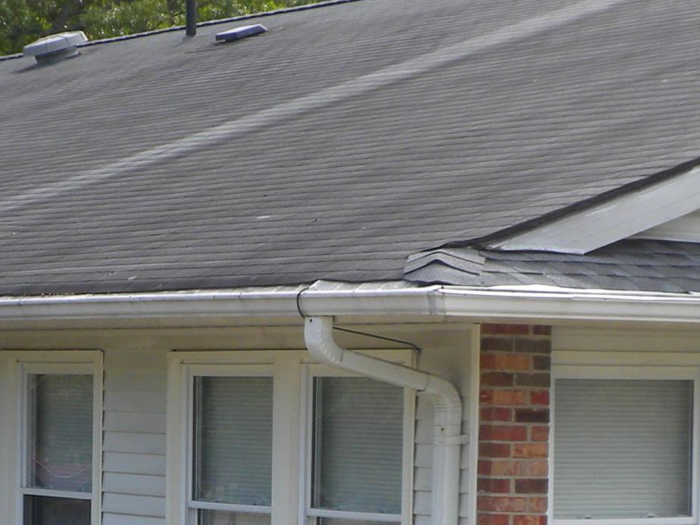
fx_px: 3437
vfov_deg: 8.6
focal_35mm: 170
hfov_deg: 11.6
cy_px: 600
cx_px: 214
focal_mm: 9.1
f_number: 4.3
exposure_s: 1/204
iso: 64
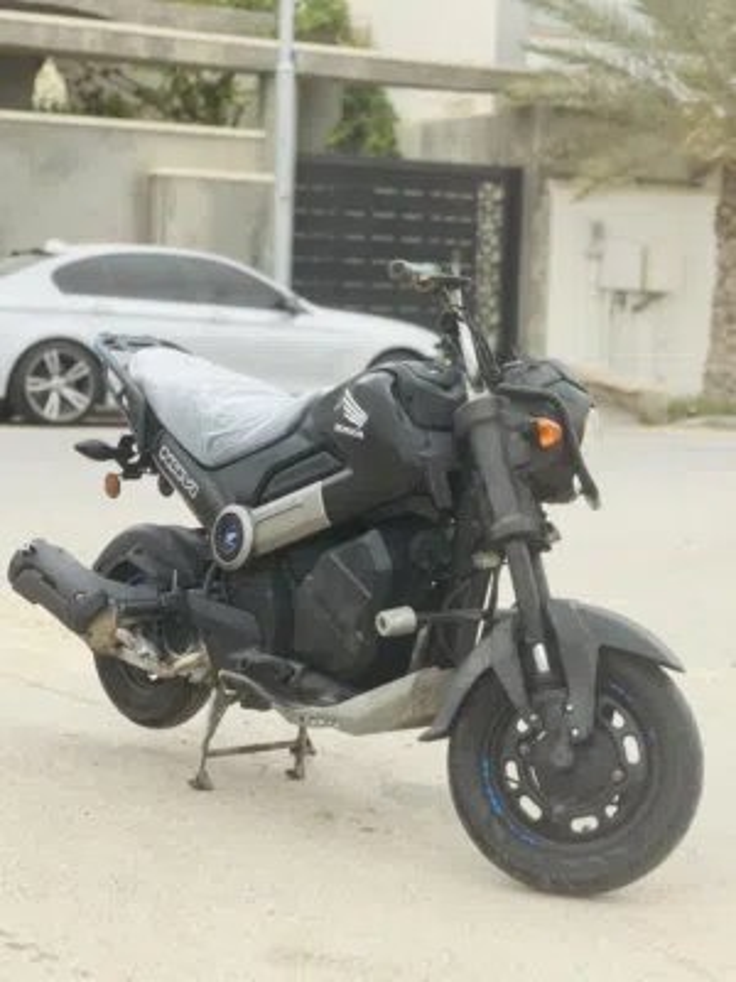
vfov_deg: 25.3
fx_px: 2183
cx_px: 368
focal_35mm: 77
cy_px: 491
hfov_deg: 19.1
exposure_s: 1/121
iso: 80
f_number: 2.8
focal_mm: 9
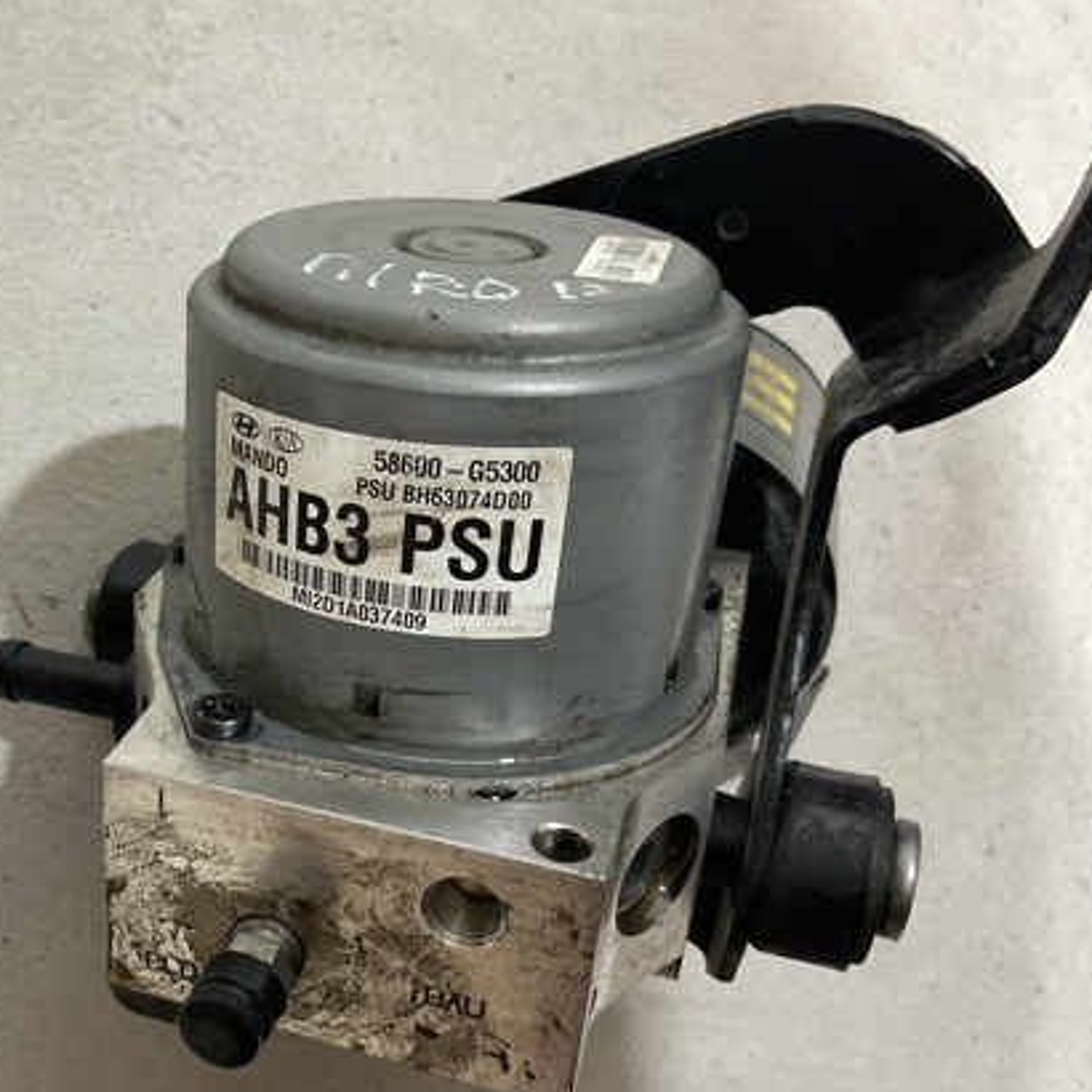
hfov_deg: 40.7
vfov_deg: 41.8
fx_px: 1428
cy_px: 587
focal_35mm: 40
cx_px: 280
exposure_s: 1/50
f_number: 1.8
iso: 64
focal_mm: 3
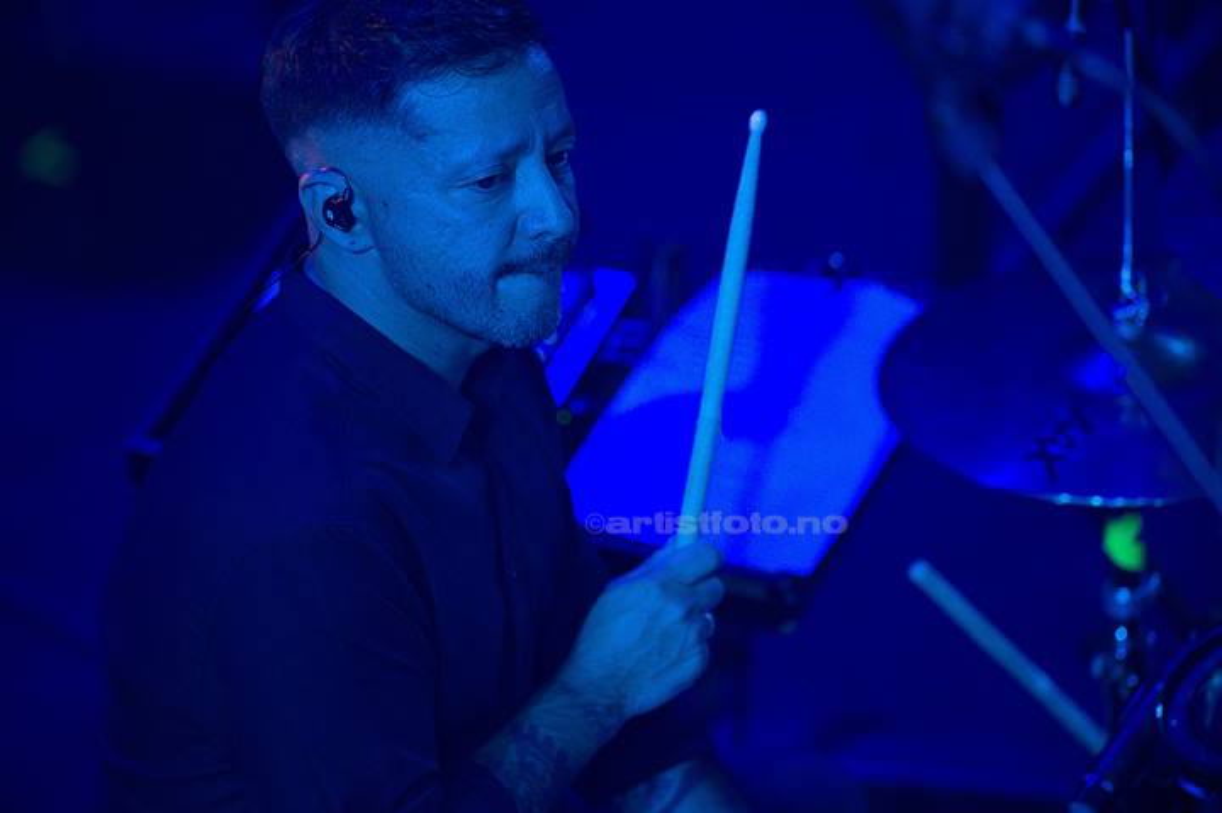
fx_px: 10176
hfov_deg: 6.9
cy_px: 406
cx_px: 611
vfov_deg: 4.6
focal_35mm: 300
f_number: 2.8
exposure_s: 1/1000
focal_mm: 300
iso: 2500
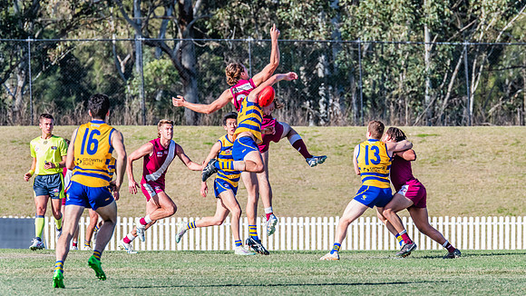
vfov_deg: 2.5
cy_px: 109
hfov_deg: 4.5
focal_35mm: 485
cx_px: 279
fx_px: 6767
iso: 800
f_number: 11
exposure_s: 1/640
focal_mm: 420
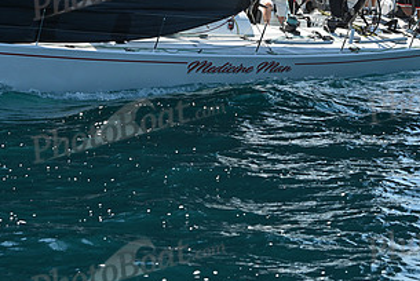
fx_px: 1553
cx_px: 297
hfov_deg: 15.4
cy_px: 37
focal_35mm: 133
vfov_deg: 10.3
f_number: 7.1
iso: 320
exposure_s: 1/1000
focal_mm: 70
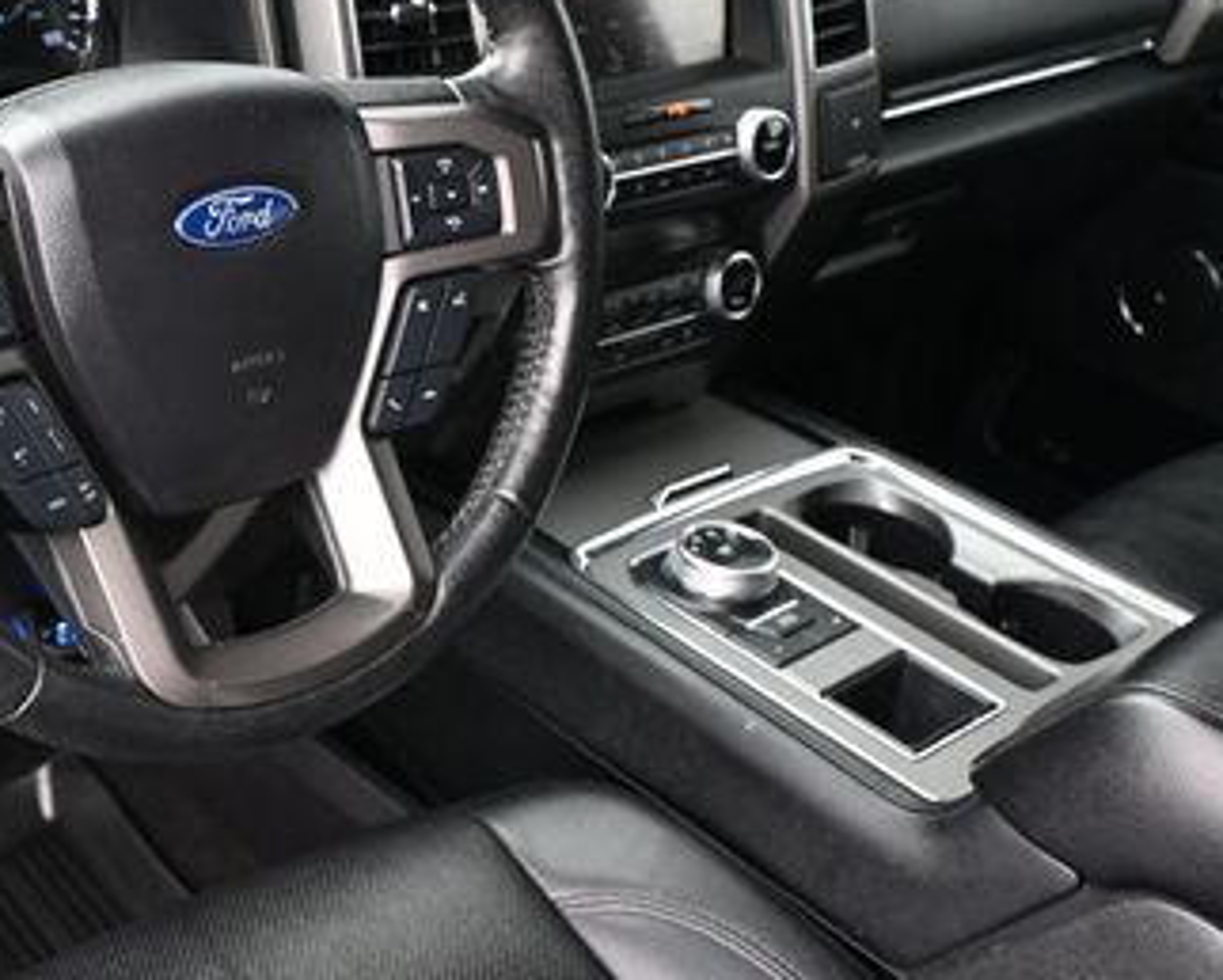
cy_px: 422
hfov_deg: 33.7
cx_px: 285
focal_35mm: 54
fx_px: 1973
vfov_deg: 27.9
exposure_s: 1/125
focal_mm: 19.5
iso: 720
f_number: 3.8
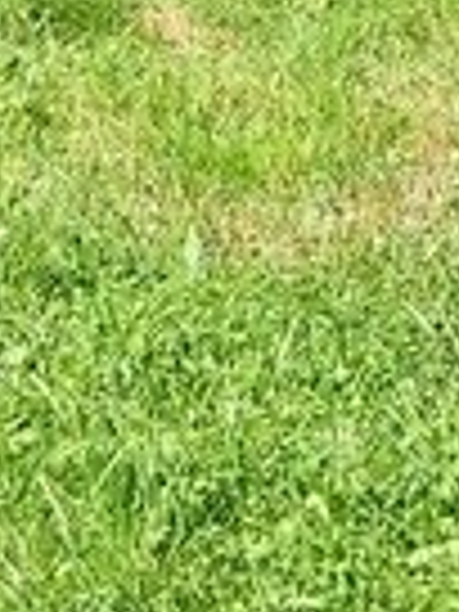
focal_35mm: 196
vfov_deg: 9.6
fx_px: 3465
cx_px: 675
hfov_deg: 7.5
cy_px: -508
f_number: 1.8
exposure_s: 1/315
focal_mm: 4
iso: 25
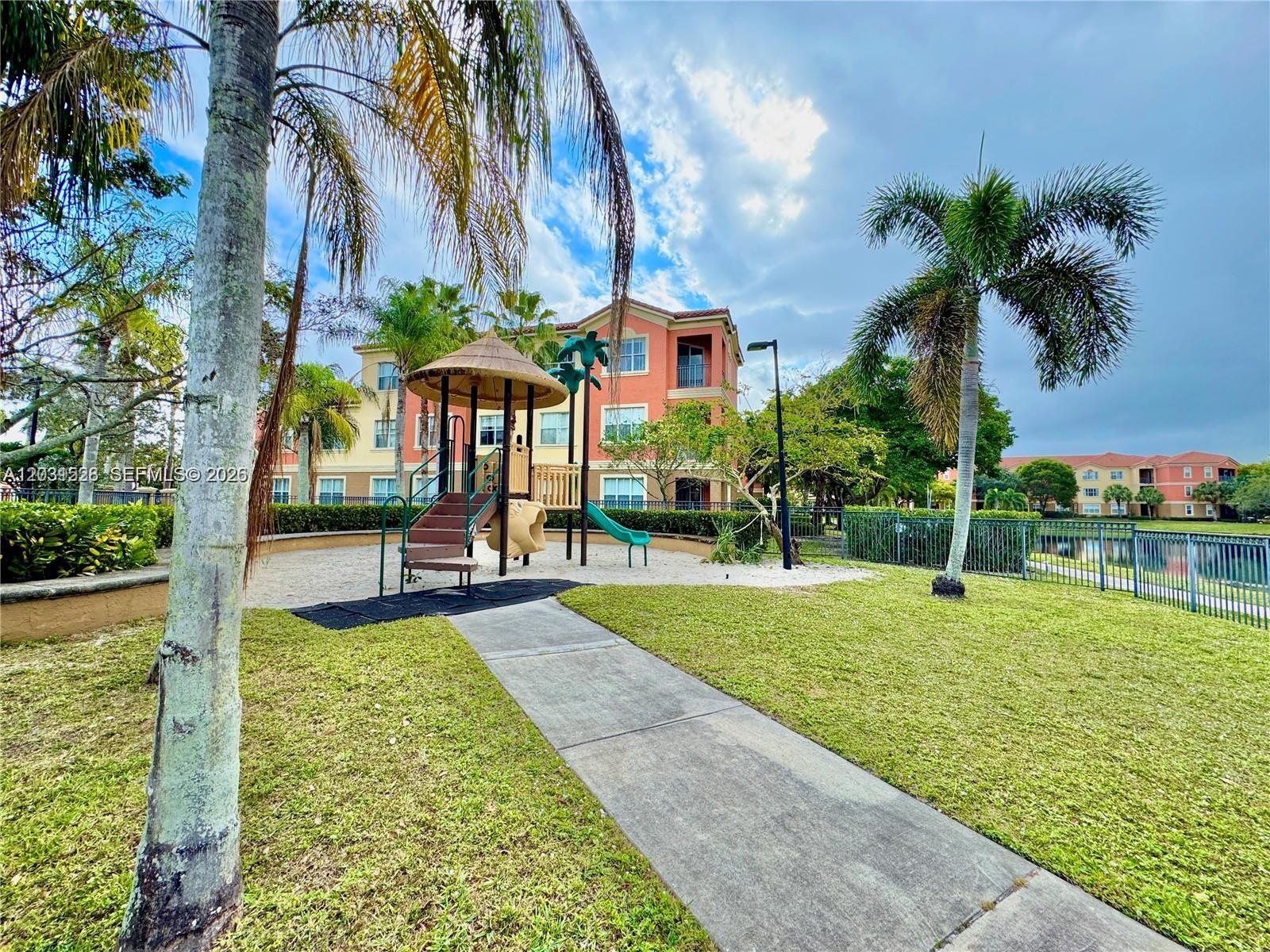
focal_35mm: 14
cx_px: 635
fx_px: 514
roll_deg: -0.9
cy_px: 476
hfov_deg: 102.1
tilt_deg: +3.2
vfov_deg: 85.7
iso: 40
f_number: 2.2
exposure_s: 1/605
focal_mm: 2.22
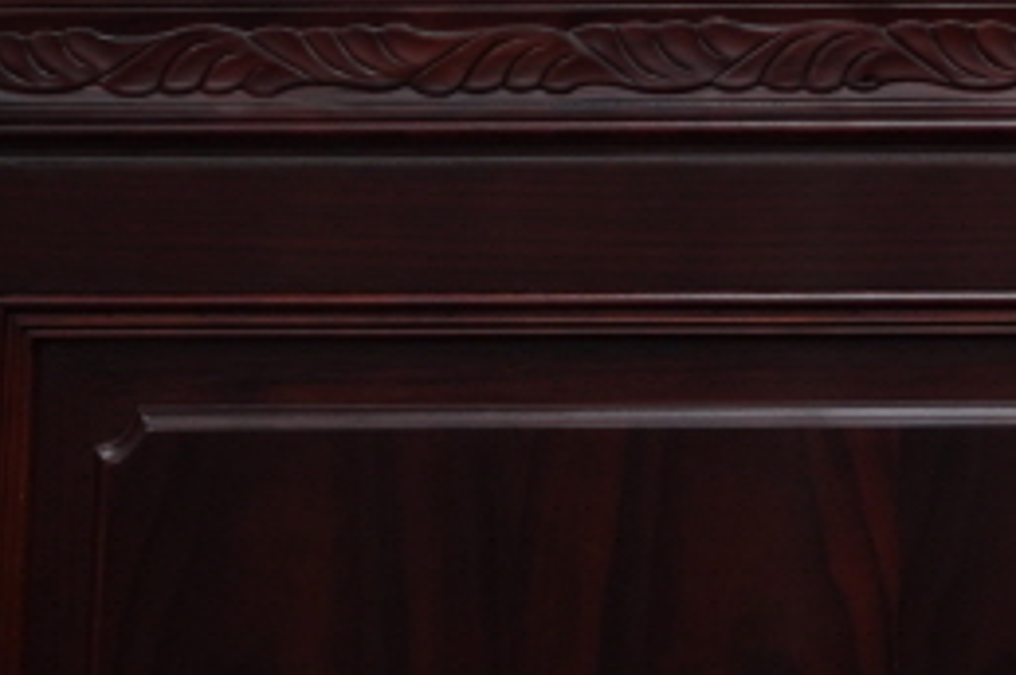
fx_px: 4031
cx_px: 1259
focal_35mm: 143
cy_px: -604
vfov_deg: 9.1
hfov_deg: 13.9
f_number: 3.2
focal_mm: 13.7
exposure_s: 1/40
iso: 125
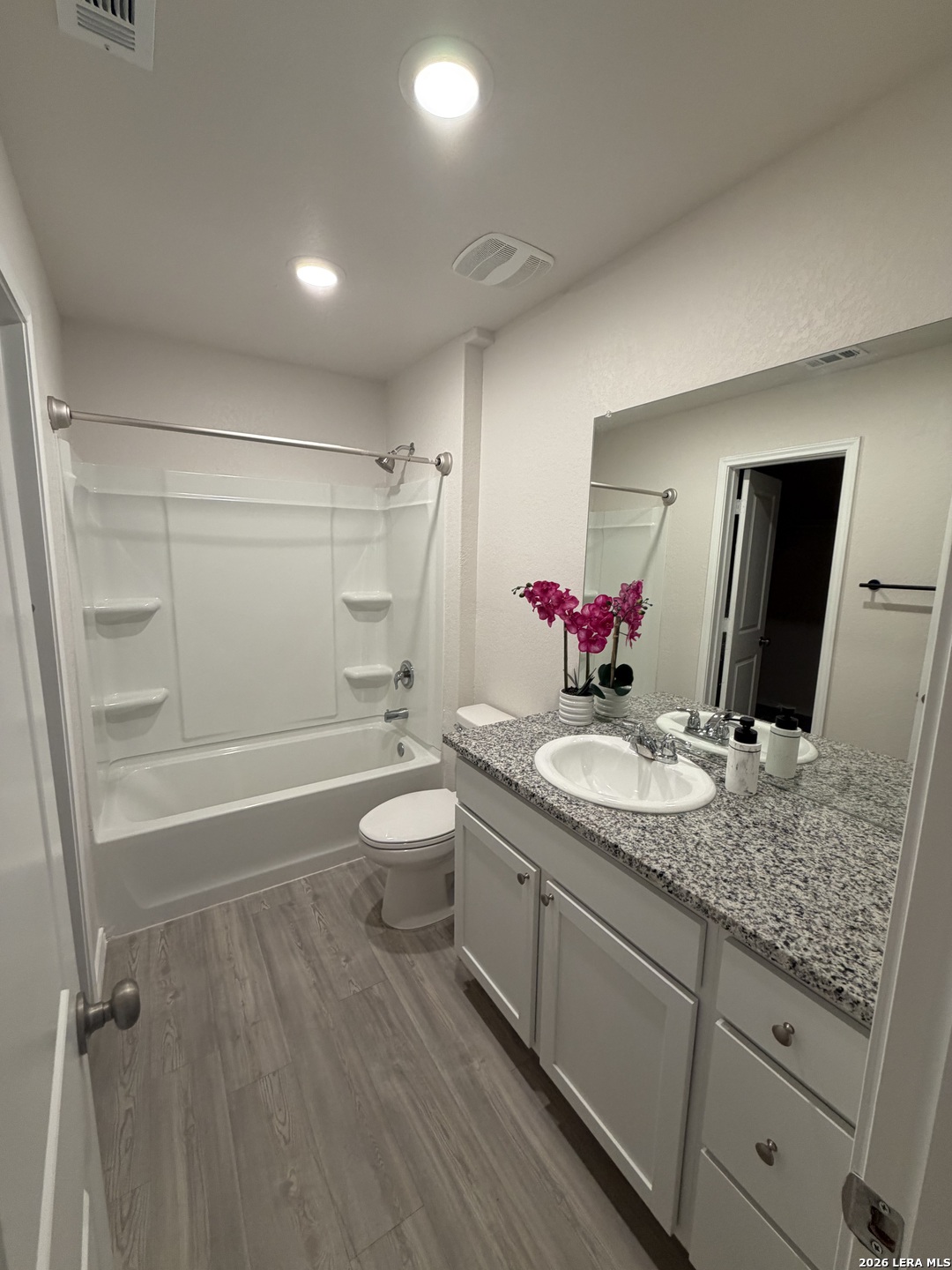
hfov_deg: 85.7
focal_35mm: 14
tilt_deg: -7.5
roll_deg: -1.0
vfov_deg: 102.1
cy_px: 635
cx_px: 476
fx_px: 513
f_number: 2.2
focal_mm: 2.22
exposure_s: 1/120
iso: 250
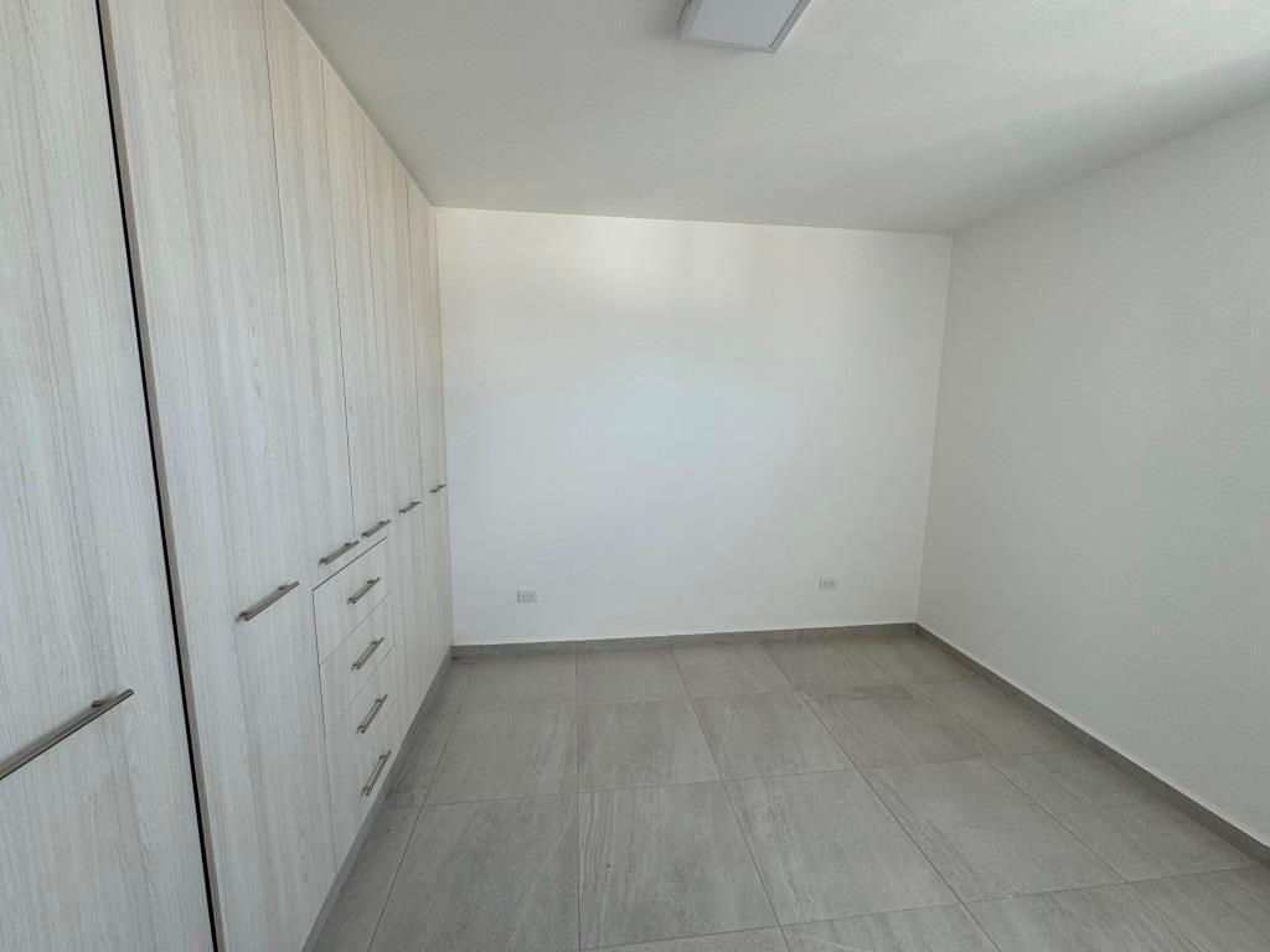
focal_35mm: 14
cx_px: 635
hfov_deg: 102.1
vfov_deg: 85.7
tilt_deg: -8.1
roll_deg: -0.2
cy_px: 476
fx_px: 514
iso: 50
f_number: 2.2
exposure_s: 1/99
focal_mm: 2.22
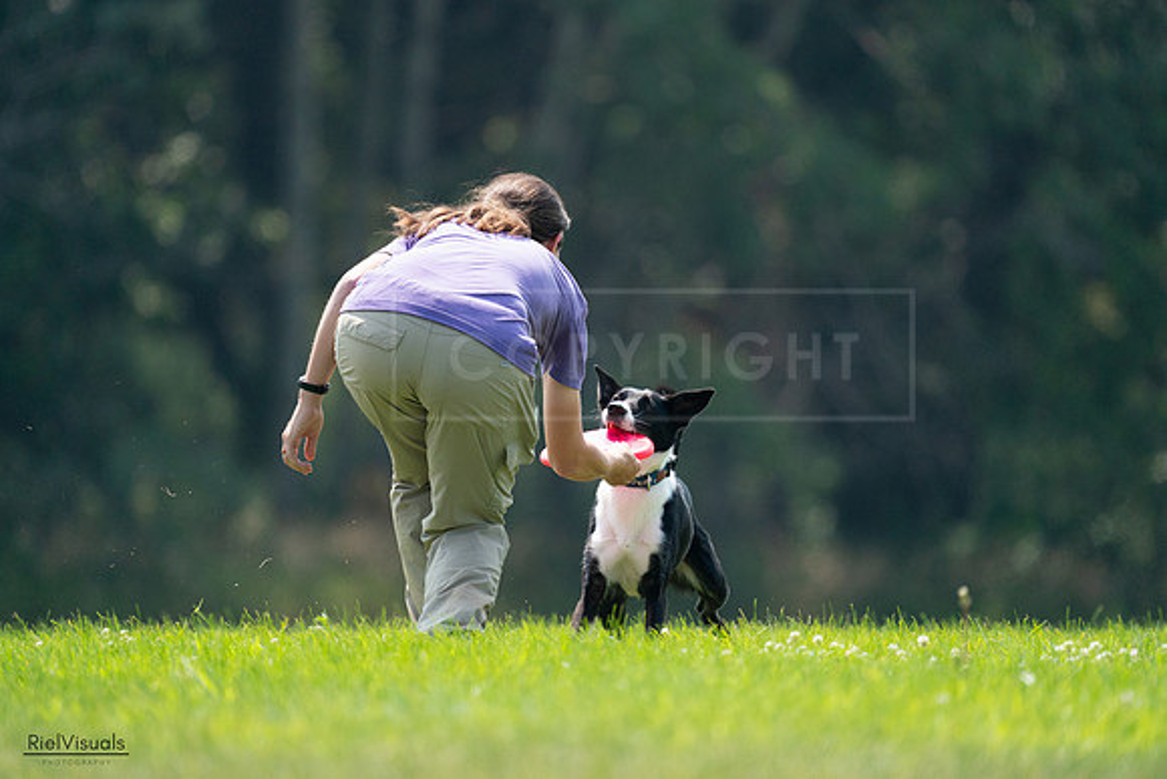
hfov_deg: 3.4
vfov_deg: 2.3
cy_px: 390
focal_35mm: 600
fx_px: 19454
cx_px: 584
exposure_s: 1/4000
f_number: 6.3
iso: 2500
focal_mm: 600
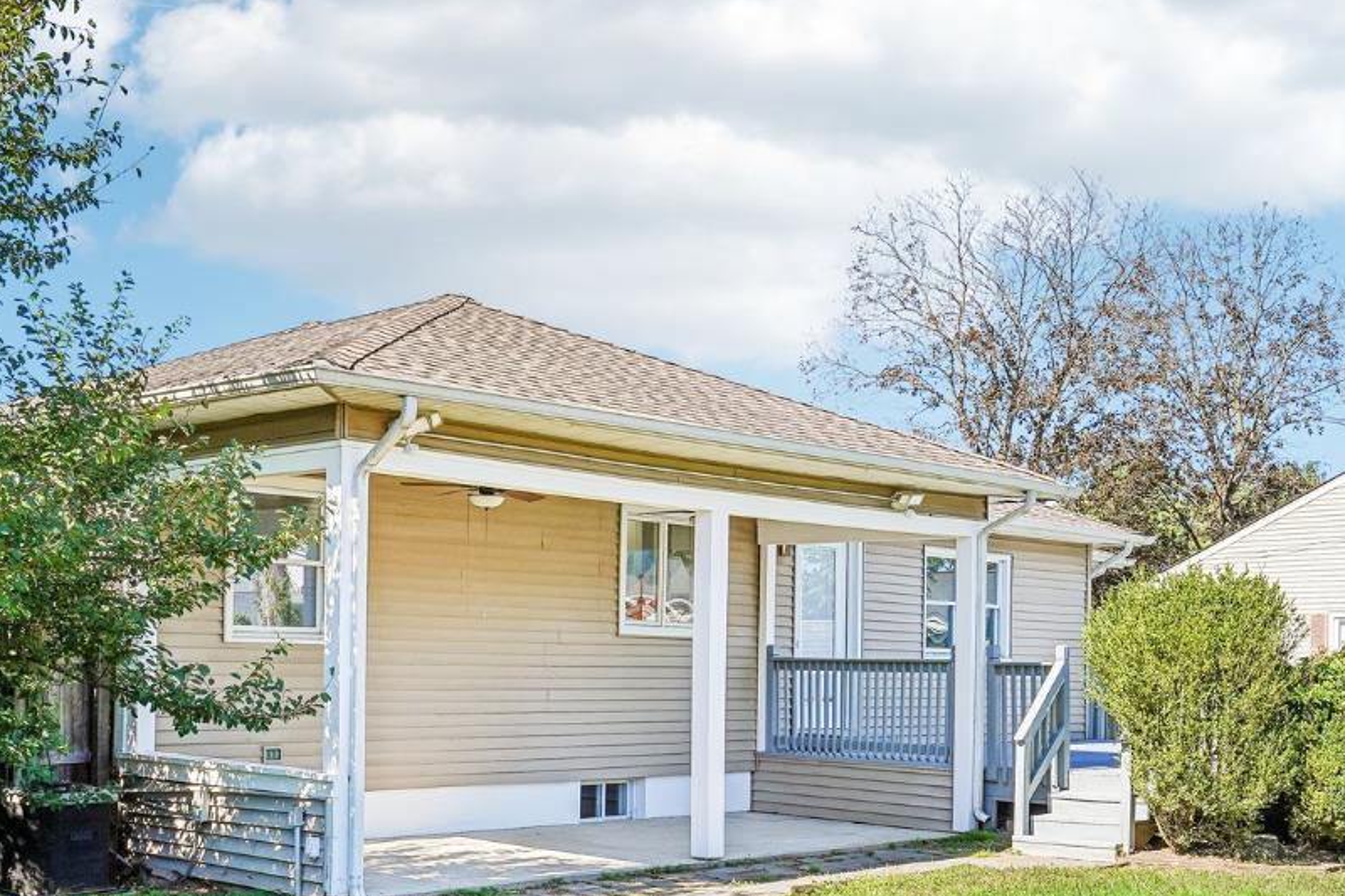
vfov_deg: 29.4
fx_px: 1681
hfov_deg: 43.6
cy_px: 672
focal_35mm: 45
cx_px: 713
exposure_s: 1/200
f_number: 8
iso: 125
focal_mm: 24
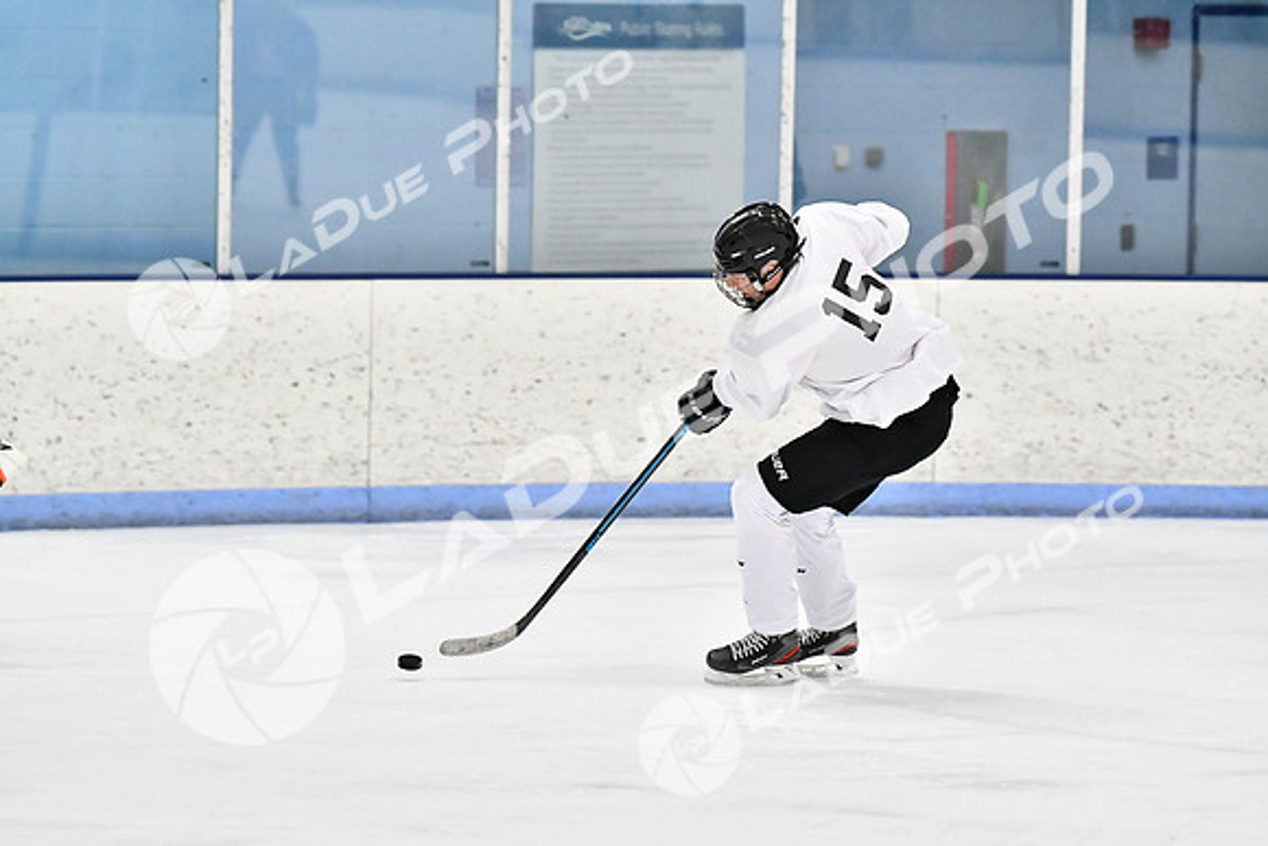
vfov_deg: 6.1
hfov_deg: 9.1
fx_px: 7926
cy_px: 423
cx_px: 634
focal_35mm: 225
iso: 6400
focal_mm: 150
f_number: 3.2
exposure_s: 1/1250
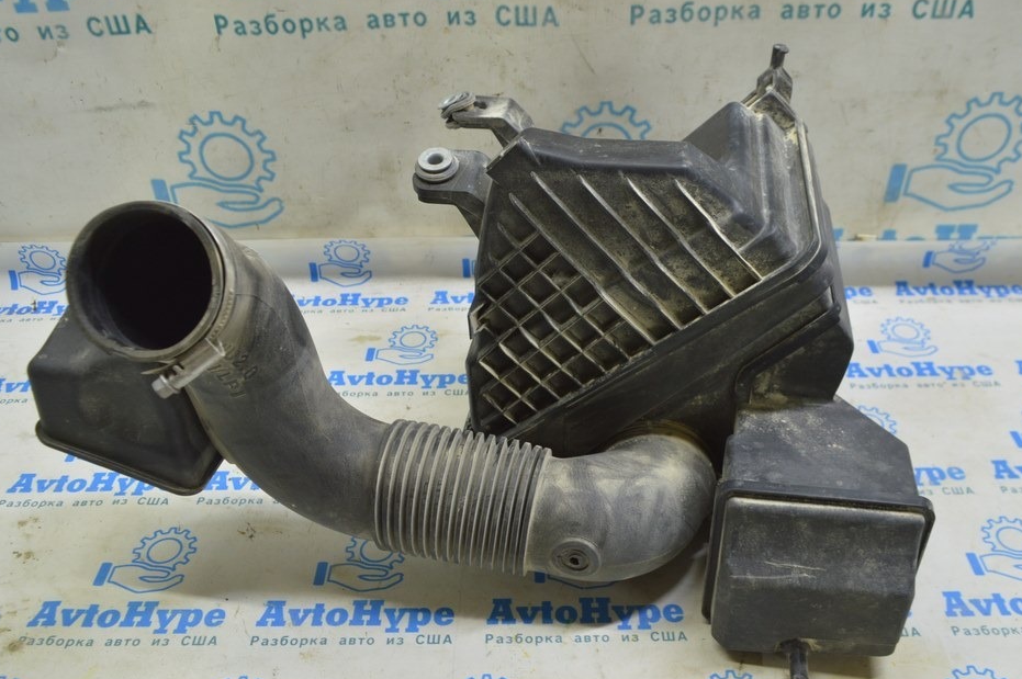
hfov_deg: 57.3
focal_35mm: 33
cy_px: 360
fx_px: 936
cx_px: 527
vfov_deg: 39.9
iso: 400
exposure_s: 1/20
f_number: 5.6
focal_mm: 20
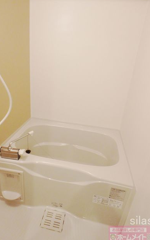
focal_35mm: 23
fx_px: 150
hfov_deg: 52.7
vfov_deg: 77.1
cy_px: 118
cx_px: 60
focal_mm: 3.7
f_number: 3.5
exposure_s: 1/30
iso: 400
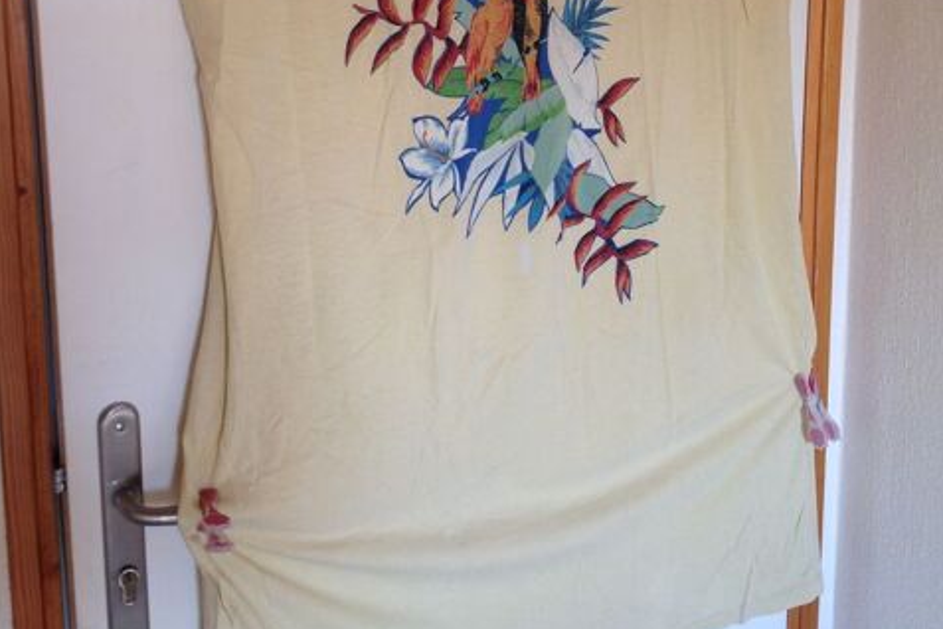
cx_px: 471
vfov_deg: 27.0
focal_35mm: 49
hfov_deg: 40.3
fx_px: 1283
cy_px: 134
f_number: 2.4
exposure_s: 1/15
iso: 50
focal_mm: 4.28
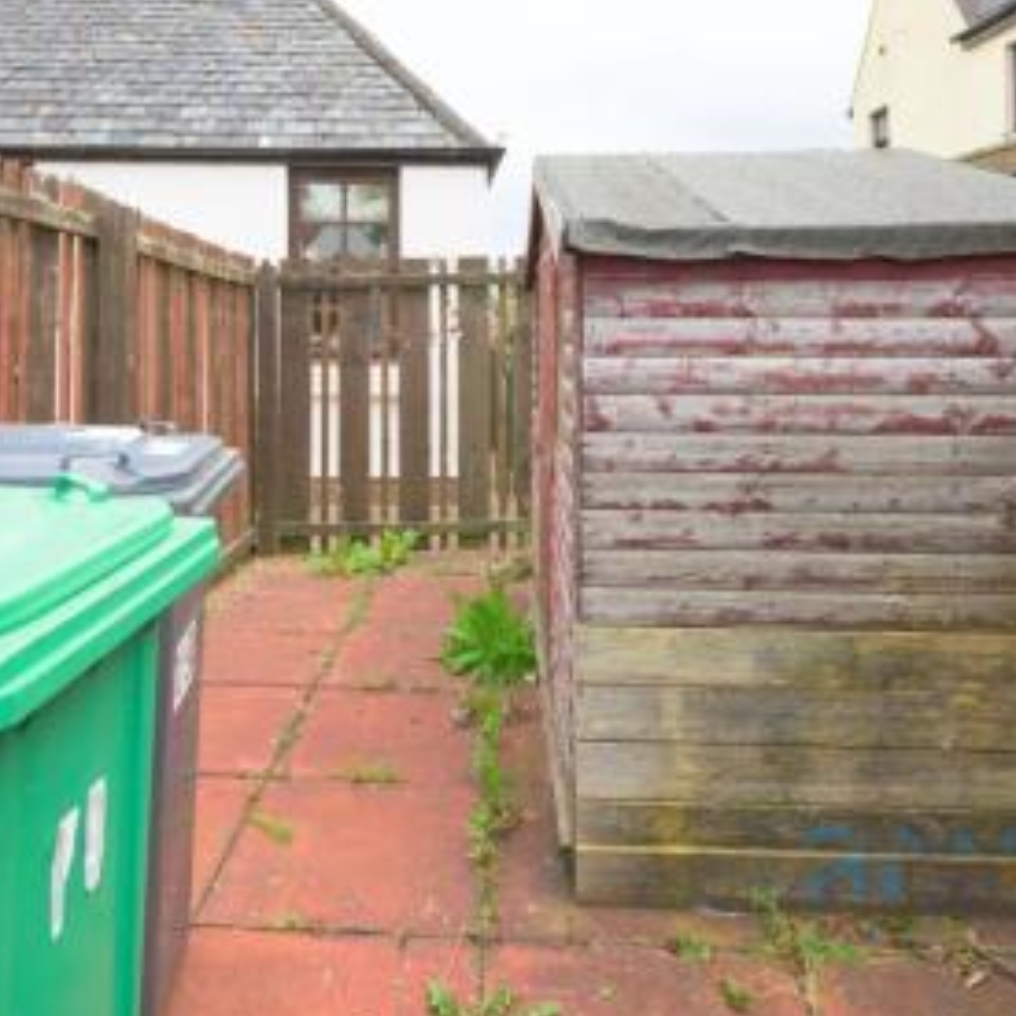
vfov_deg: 62.8
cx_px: 314
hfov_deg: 60.9
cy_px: 467
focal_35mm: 25
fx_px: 830
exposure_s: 1/400
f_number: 6.3
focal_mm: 17
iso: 320
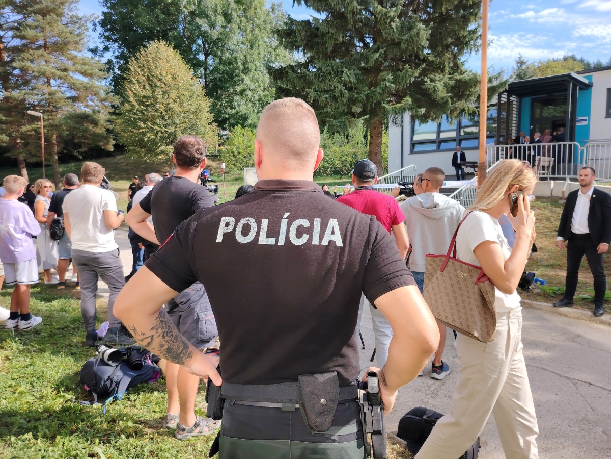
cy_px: 230
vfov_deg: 56.8
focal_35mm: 24
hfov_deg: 71.6
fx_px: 424
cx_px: 306
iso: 172
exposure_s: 1/900
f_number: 1.75
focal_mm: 5.25
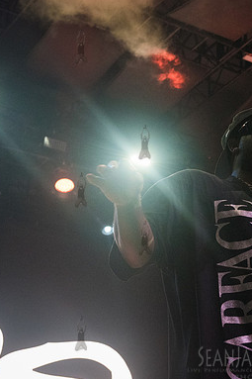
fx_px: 935
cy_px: 186
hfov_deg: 14.7
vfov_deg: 22.9
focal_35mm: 89
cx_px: 322
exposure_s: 1/400
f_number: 4.5
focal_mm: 45
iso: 5000
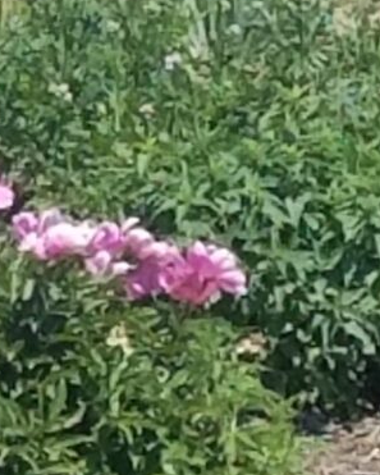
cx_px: -37
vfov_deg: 27.0
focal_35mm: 70
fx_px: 984
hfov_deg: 20.8
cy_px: 165
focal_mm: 4.2
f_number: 1.7
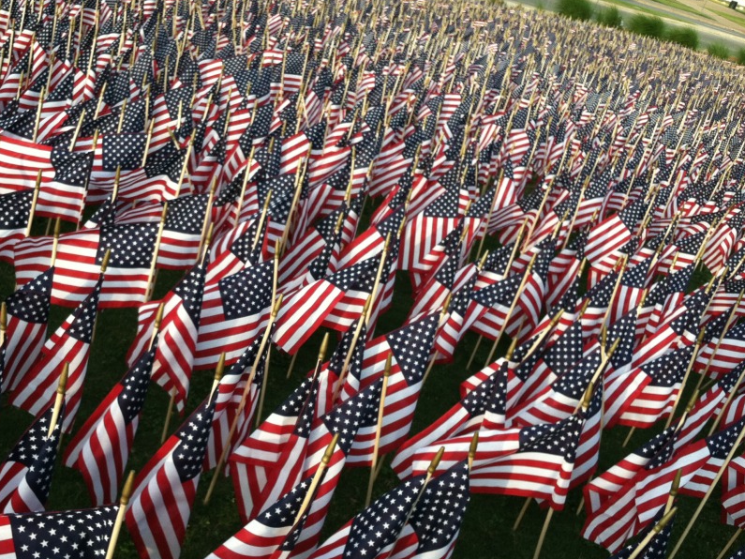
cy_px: 324
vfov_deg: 32.1
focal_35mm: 45
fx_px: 968
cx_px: 270
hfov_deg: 41.7
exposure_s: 1/266
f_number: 2.8
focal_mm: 3.85
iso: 80
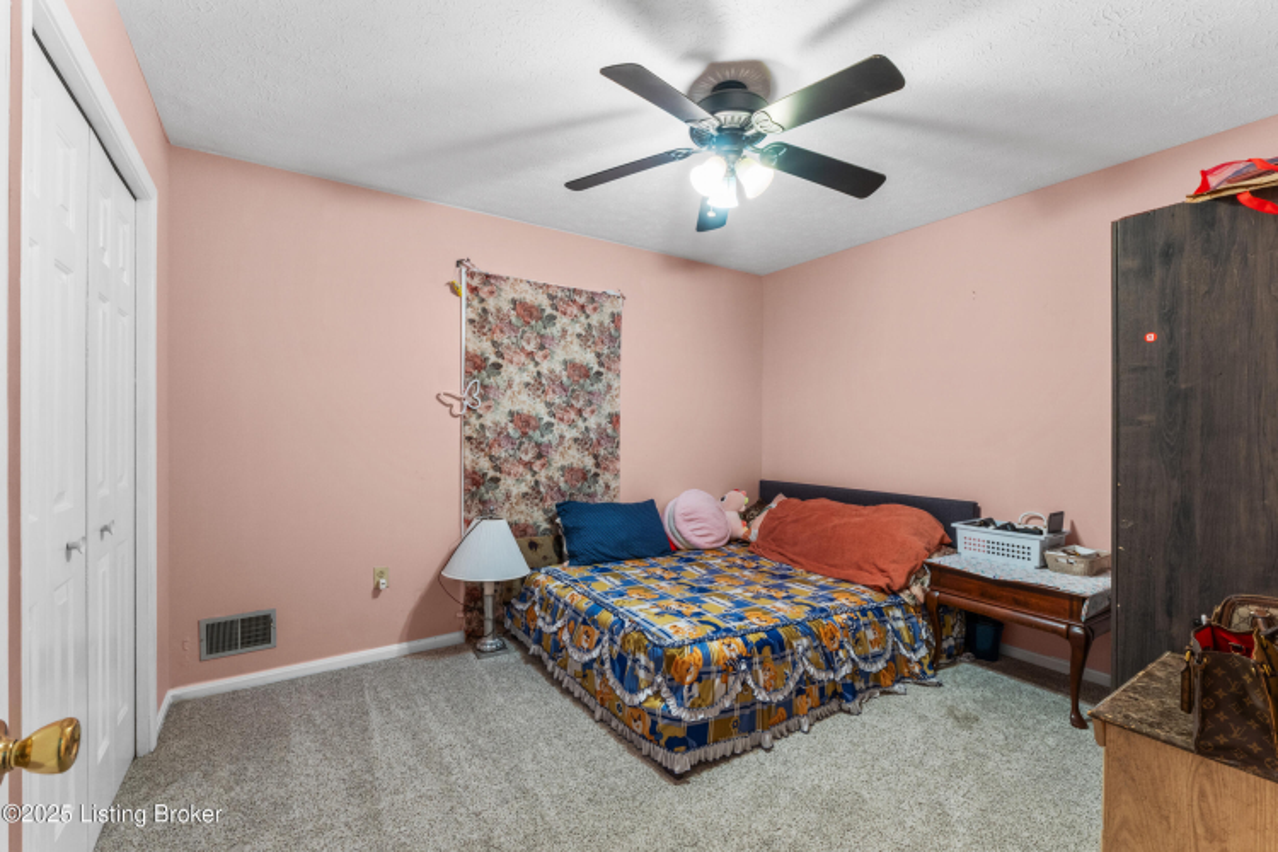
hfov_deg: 97.6
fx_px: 559
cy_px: 426
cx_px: 639
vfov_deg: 74.6
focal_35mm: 16
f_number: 9
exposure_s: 1
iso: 400
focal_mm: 10.5
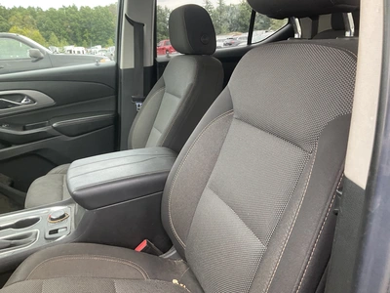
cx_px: 195
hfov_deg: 61.7
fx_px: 327
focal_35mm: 29
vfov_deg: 48.2
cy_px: 146
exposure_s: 1/122
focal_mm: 3
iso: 50
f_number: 1.8
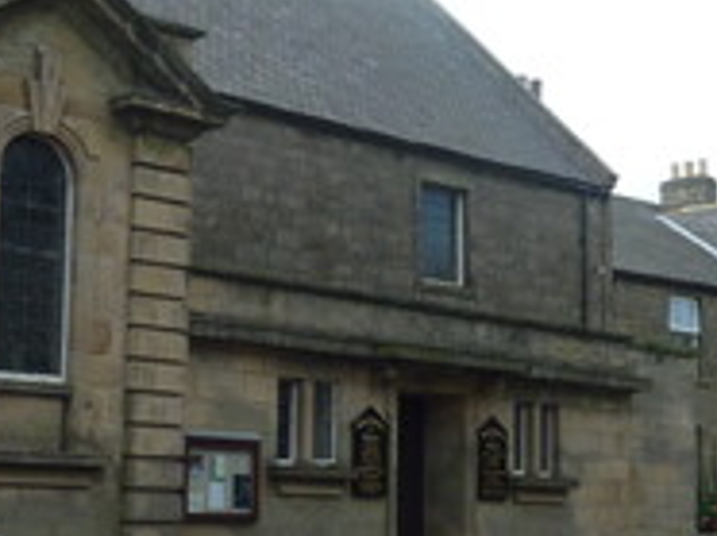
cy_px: 324
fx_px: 1551
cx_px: 285
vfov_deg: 19.6
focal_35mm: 75
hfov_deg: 26.0
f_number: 3.4
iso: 100
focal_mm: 5
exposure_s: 1/500
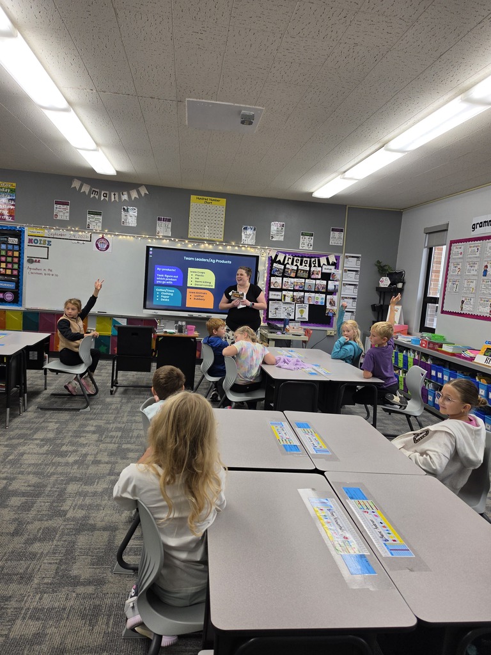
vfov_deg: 73.9
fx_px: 435
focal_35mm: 23
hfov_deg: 58.9
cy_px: 328
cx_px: 246
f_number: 1.4
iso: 25
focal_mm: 6.5
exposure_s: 1/120
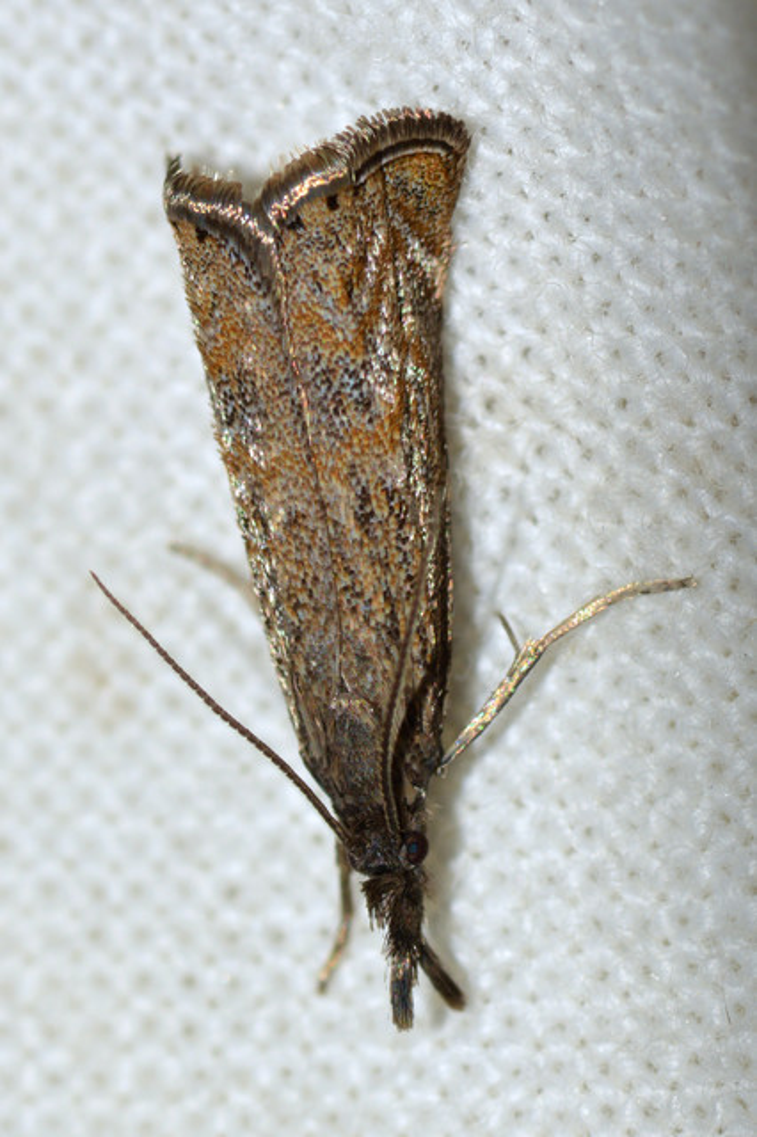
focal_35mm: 150
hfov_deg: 9.1
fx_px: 4736
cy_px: 568
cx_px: 378
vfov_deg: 13.7
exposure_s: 1/200
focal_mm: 100
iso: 100
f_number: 22
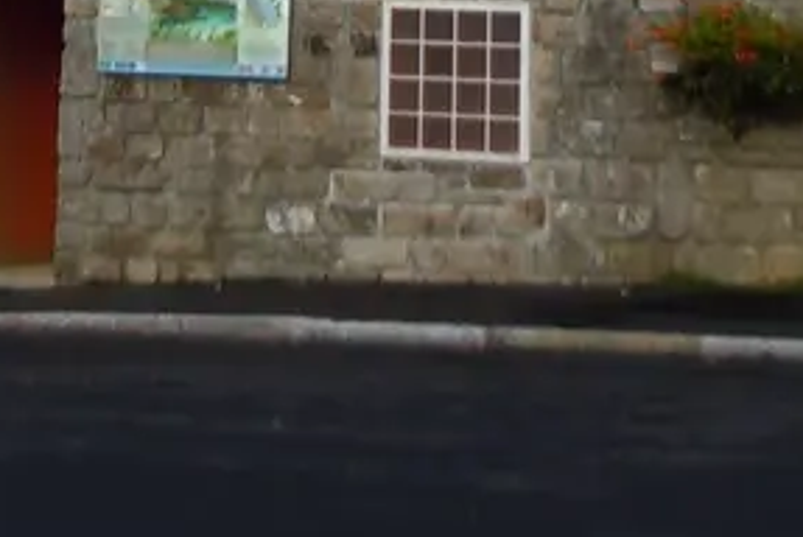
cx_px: 274
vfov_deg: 9.1
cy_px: -643
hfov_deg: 14.7
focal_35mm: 139
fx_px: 3104
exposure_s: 1/800
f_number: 3.5
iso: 100
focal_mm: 5.4
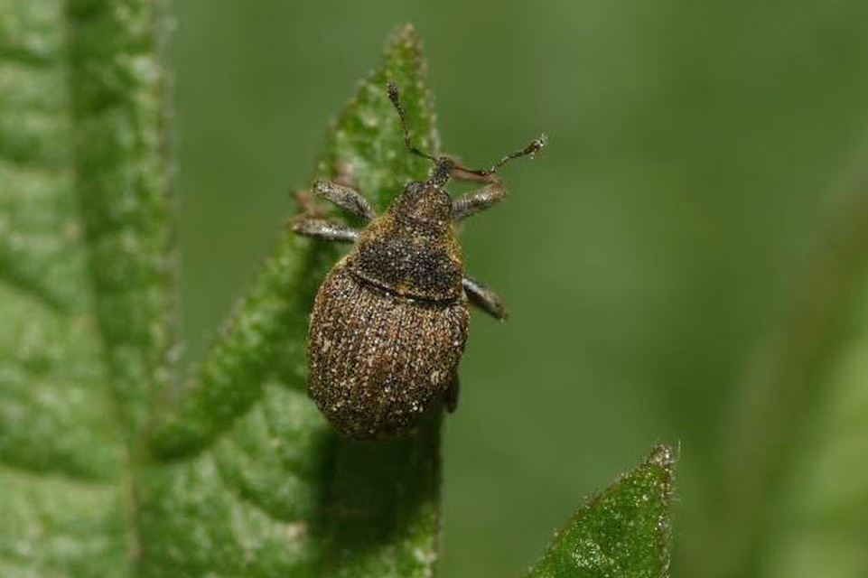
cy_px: 289
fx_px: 3796
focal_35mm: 158
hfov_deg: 13.0
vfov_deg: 8.7
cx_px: 434
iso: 100
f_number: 22
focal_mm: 105
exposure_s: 1/60
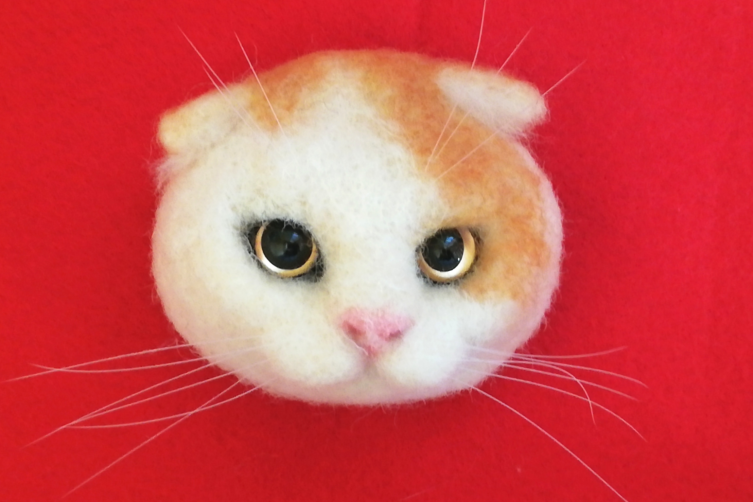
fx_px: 1589
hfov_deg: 26.7
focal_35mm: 76
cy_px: 223
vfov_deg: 17.9
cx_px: 376
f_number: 2.2
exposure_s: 1/20
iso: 500
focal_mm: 3.81
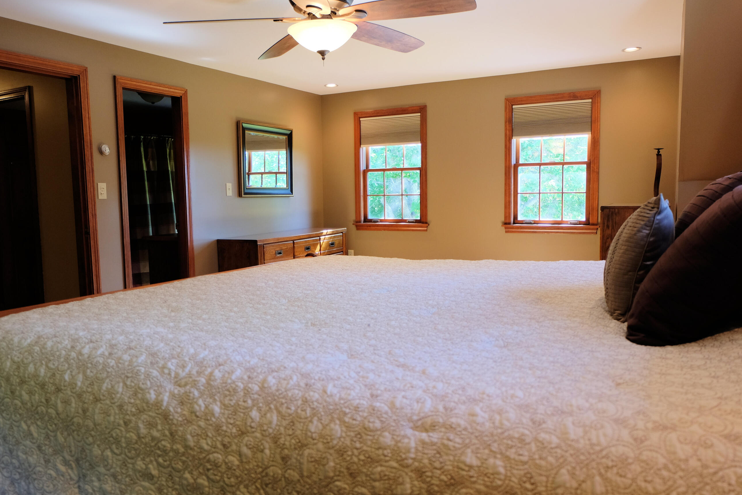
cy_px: 260
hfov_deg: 65.4
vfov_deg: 46.4
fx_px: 577
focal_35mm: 28
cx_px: 340
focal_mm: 16
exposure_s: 1/56
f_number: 3.5
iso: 400
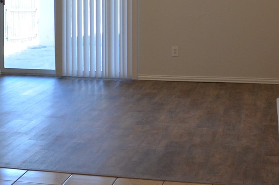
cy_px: -1
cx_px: -7
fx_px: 735
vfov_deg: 14.1
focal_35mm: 95
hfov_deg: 20.7
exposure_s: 1/80
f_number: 4.5
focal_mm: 18
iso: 400
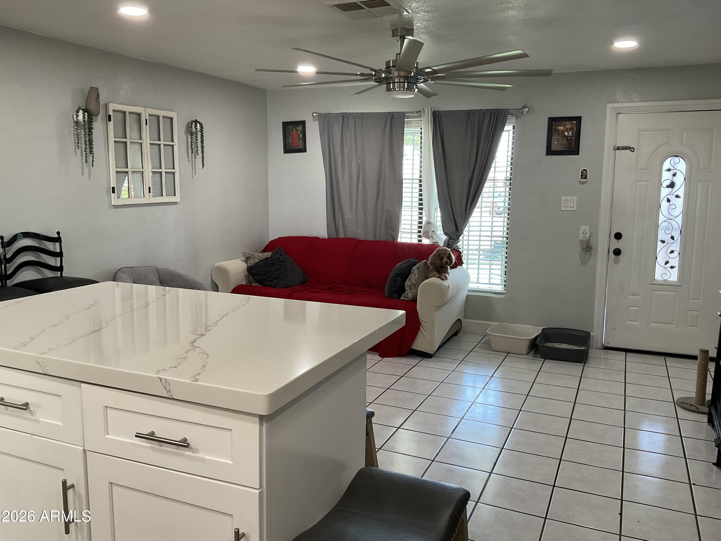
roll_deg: -0.9
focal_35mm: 29
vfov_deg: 48.2
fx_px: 604
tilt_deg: -9.7
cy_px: 270
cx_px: 360
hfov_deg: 61.7
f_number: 1.8
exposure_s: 1/60
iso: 64
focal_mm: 3
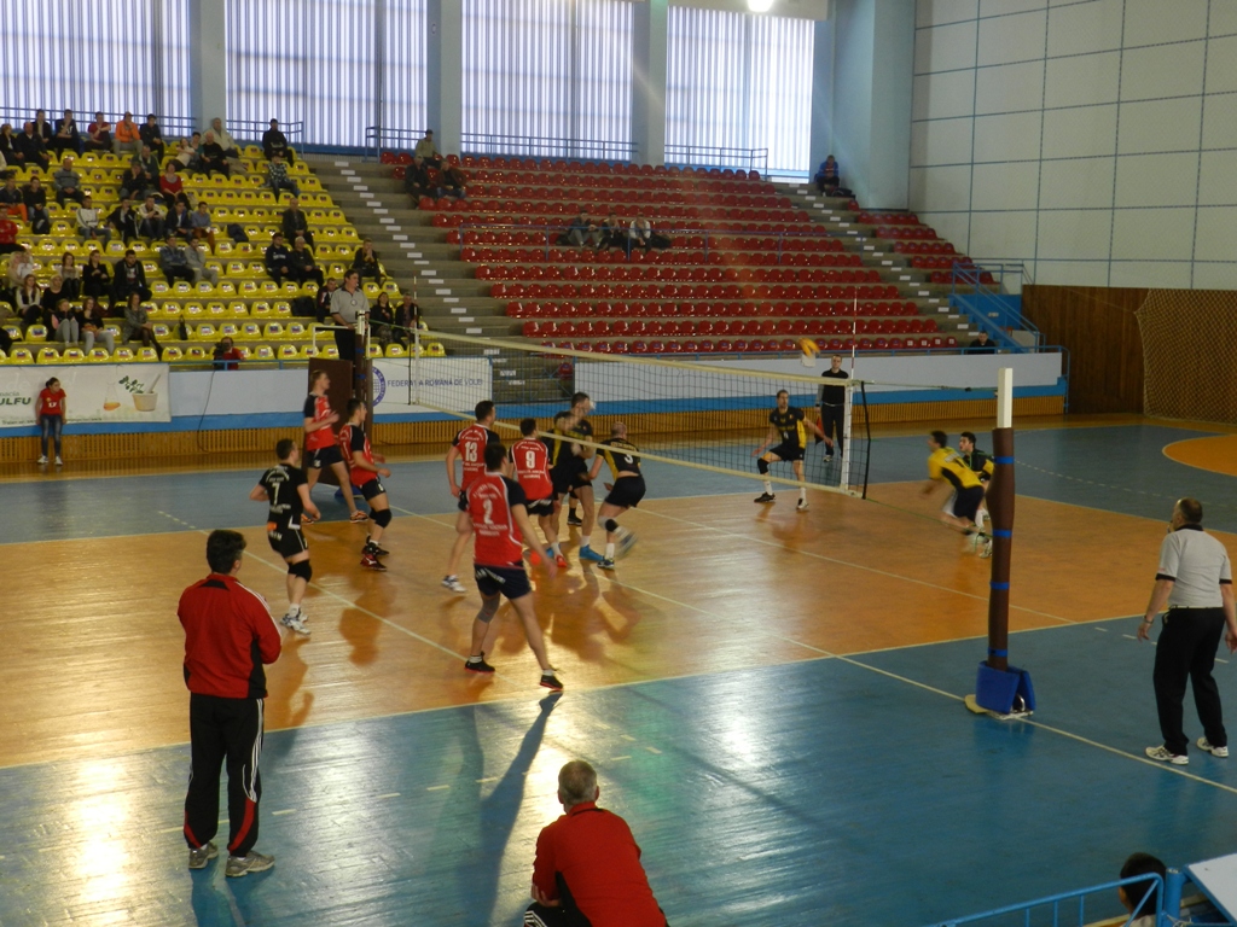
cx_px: 618
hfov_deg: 41.2
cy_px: 464
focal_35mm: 46
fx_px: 1644
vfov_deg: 31.5
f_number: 4.2
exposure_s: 1/40
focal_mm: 8.1
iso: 160
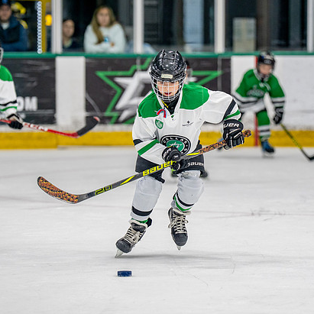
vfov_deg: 6.7
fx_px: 2699
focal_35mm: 263
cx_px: 171
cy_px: 147
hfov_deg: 6.7
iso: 1000
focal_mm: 149
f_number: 2.8
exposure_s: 1/1250
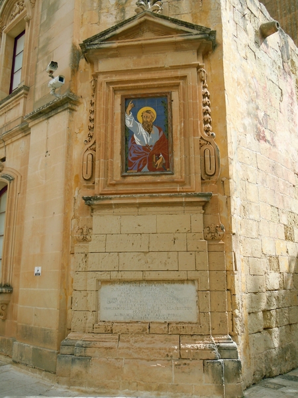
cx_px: 149
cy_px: 199
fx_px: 344
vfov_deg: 60.0
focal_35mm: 30
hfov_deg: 46.8
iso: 100
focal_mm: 5.4
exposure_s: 1/800
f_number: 3.5
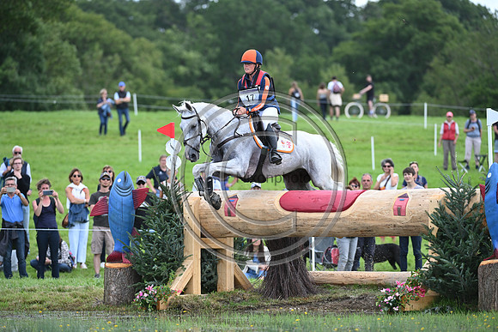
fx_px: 3874
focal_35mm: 280
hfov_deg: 7.4
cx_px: 249
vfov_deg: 4.9
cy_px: 166
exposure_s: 1/1600
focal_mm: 280
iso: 900
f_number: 5
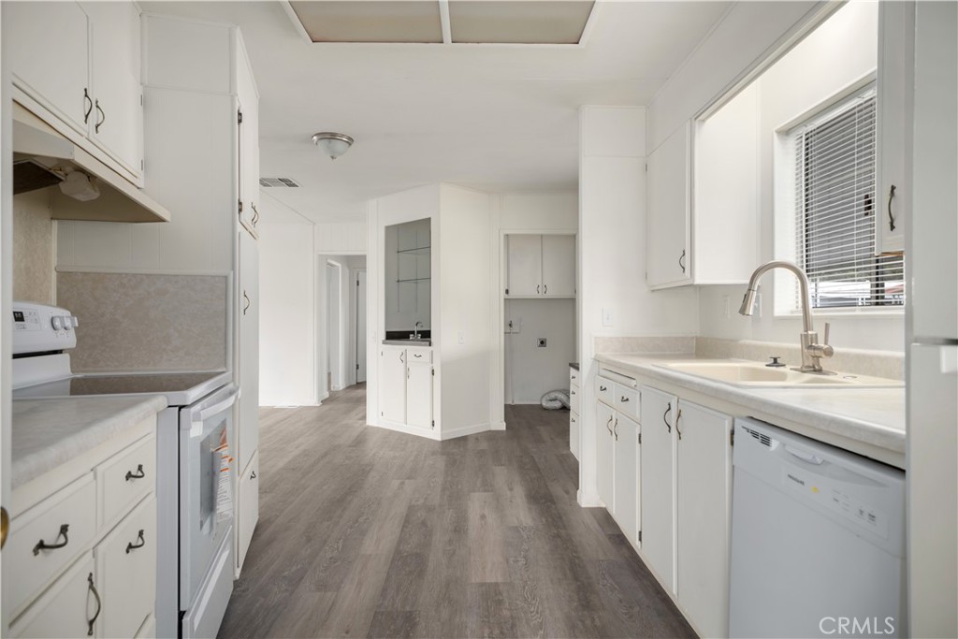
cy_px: 320
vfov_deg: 61.9
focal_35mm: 20
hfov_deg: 84.0
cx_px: 479
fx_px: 532
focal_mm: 20
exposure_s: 1.3
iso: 200
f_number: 6.3
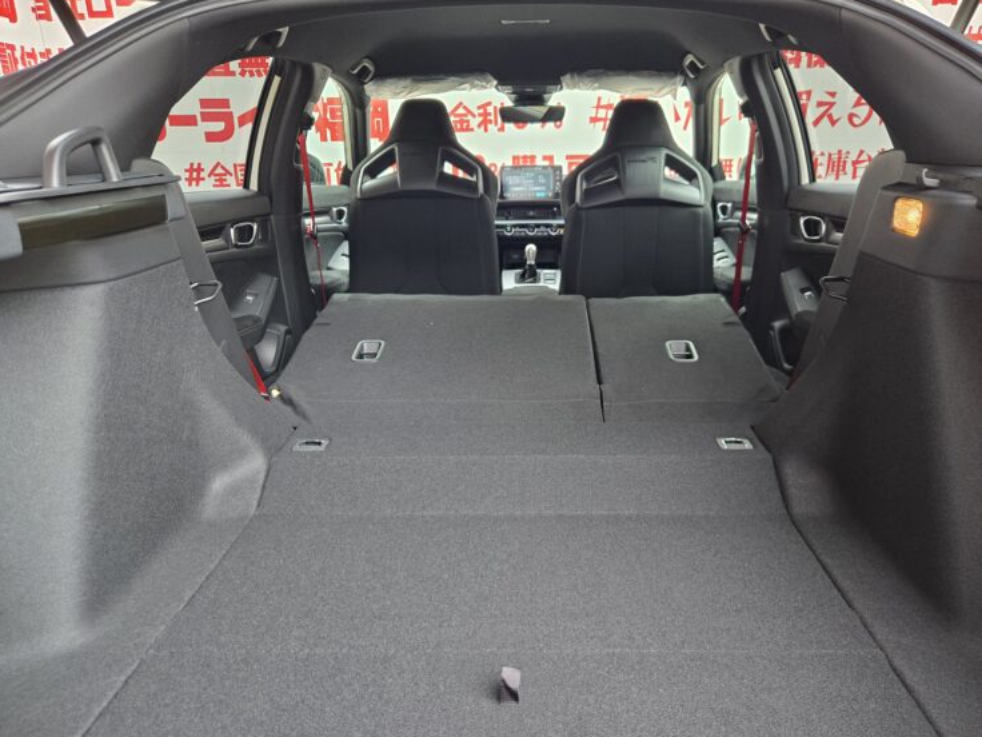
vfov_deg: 54.8
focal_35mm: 25
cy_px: 398
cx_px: 531
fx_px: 709
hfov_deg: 69.3
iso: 250
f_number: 1.8
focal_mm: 5.4
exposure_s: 1/180
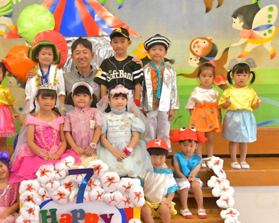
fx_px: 495
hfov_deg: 31.1
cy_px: 135
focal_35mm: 60
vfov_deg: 25.3
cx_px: 83
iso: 6400
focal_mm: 28
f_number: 9
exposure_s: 1/320
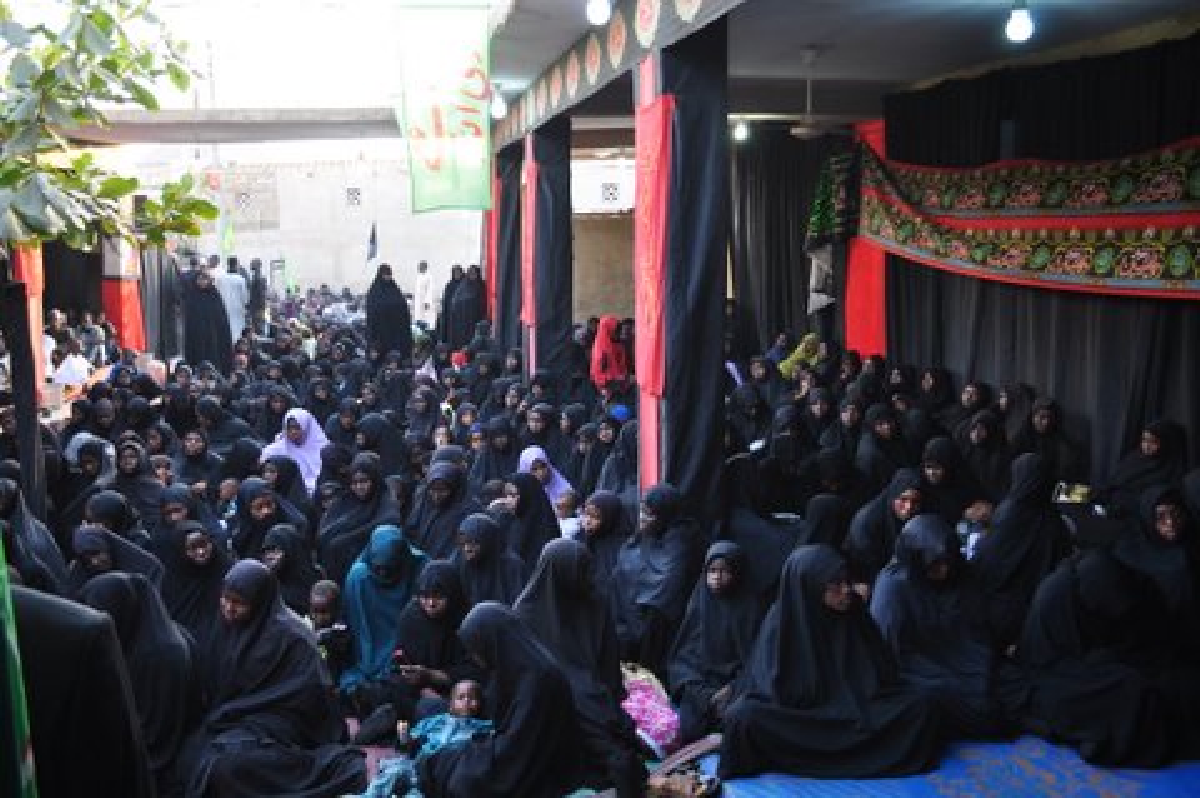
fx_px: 999
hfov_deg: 62.0
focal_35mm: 30
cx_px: 600
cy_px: 399
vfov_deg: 43.5
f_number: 3.8
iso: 400
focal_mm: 20
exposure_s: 1/40
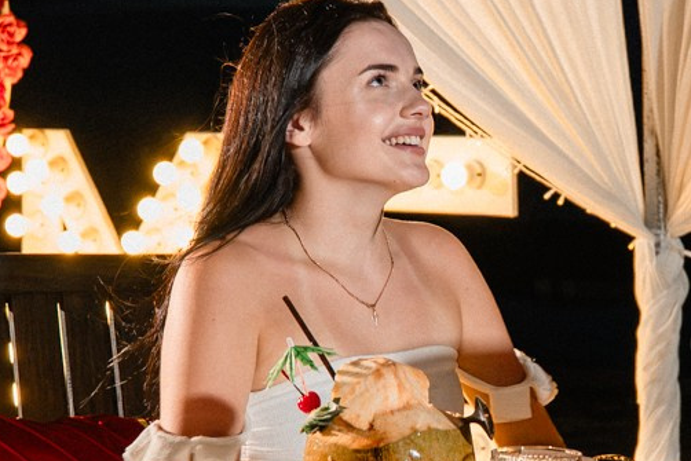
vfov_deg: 12.4
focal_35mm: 110
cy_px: 320
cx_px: 545
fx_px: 2112
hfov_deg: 18.4
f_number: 2.8
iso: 4000
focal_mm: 24
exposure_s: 1/160
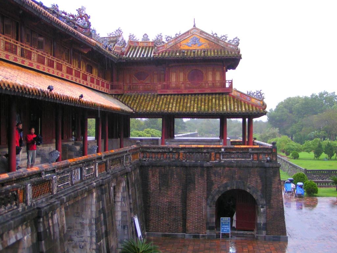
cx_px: 168
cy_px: 126
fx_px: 438
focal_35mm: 45
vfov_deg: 32.2
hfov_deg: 42.1
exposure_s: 1/50
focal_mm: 6.9
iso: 125
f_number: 2.8
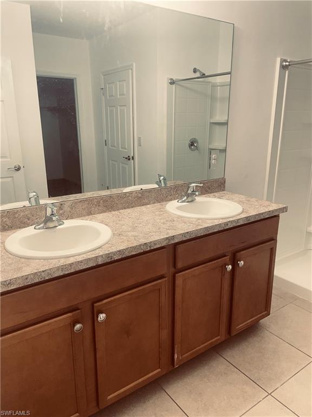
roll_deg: +0.2
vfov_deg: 67.3
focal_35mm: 26
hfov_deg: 53.1
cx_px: 156
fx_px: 312
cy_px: 208
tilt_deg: -14.9
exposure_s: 1/60
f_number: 1.6
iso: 80
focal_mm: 4.2
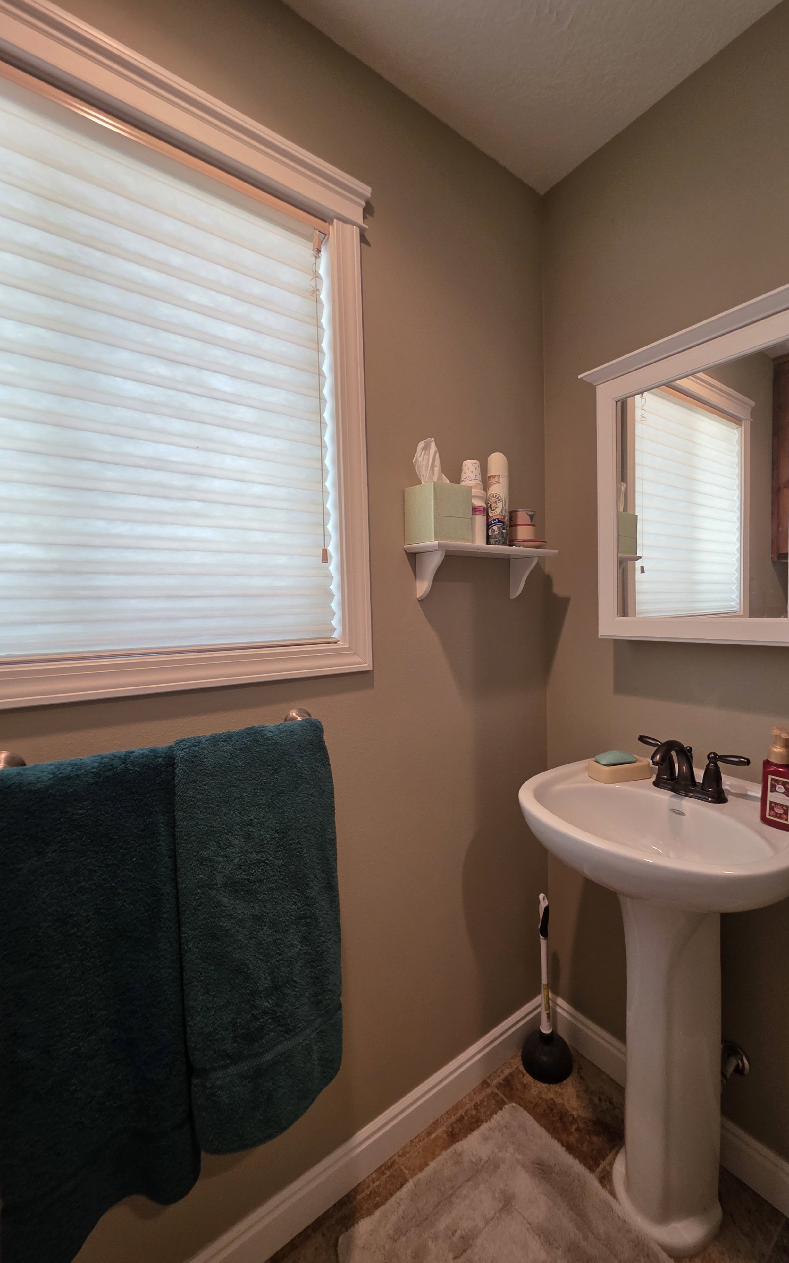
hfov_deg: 78.3
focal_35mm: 14
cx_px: 442
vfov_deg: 105.3
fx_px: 482
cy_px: 636
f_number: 1.9
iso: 160
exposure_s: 1/60
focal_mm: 2.2
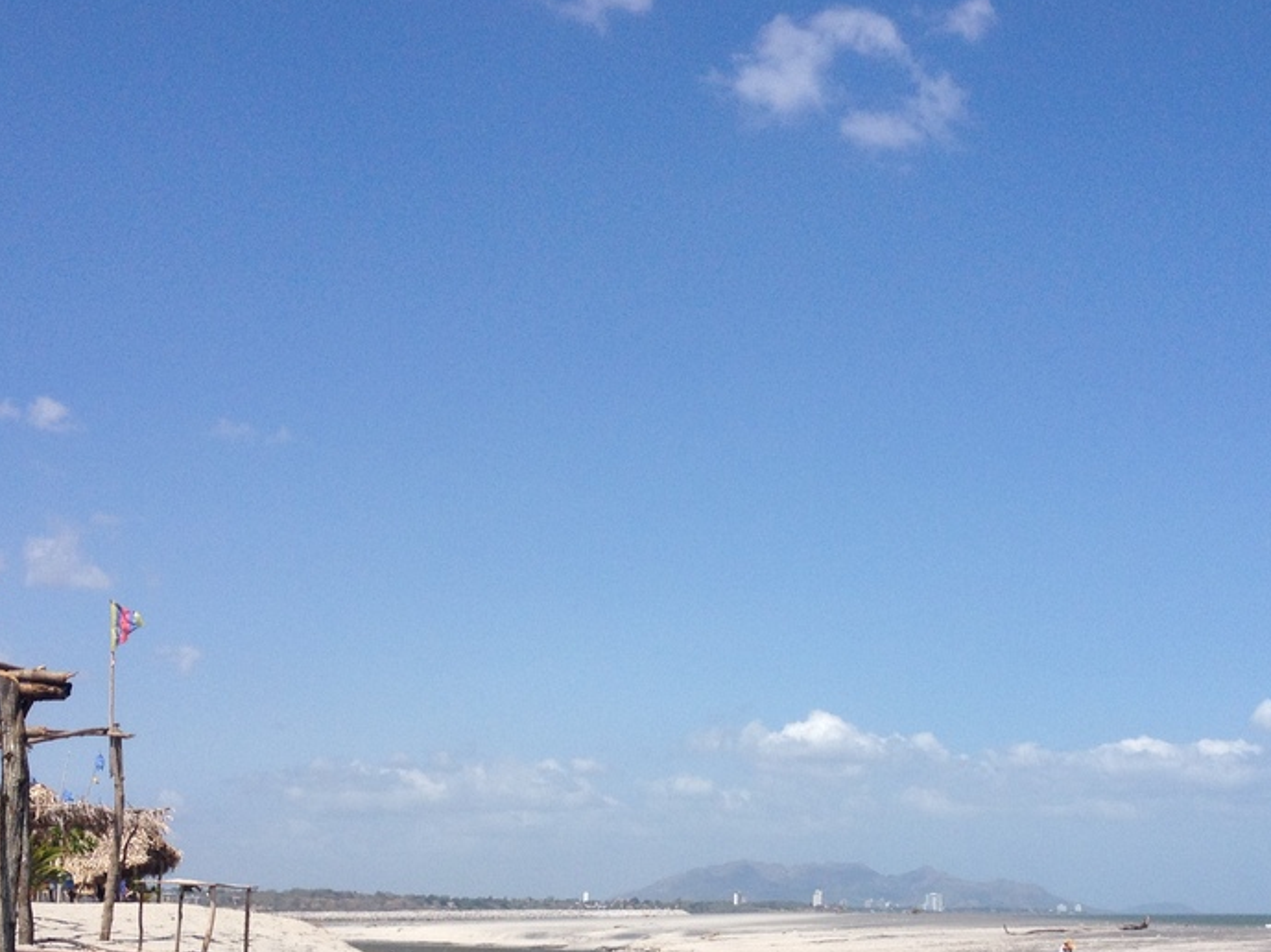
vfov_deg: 23.6
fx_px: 2239
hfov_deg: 31.6
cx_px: 738
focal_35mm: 61
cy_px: 784
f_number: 2.4
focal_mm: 4.28
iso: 50
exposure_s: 1/2762
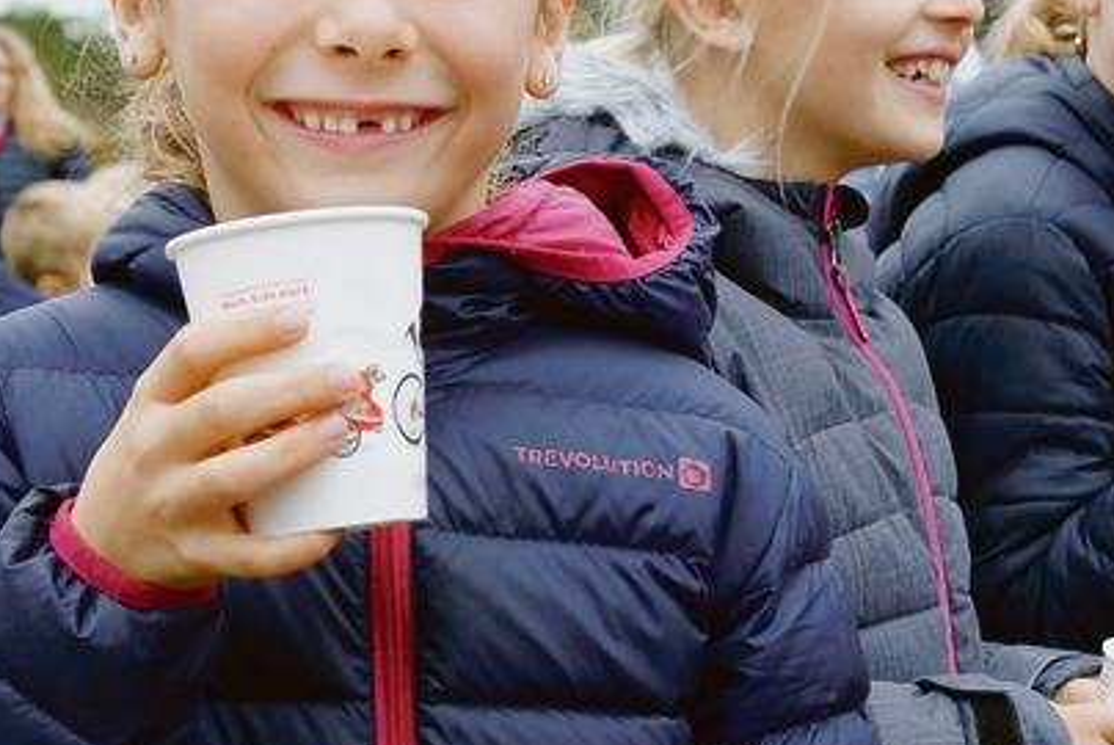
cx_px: 739
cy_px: 764
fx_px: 2756
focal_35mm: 89
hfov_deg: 22.8
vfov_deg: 15.1
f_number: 3.5
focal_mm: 20
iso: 640
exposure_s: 1/125
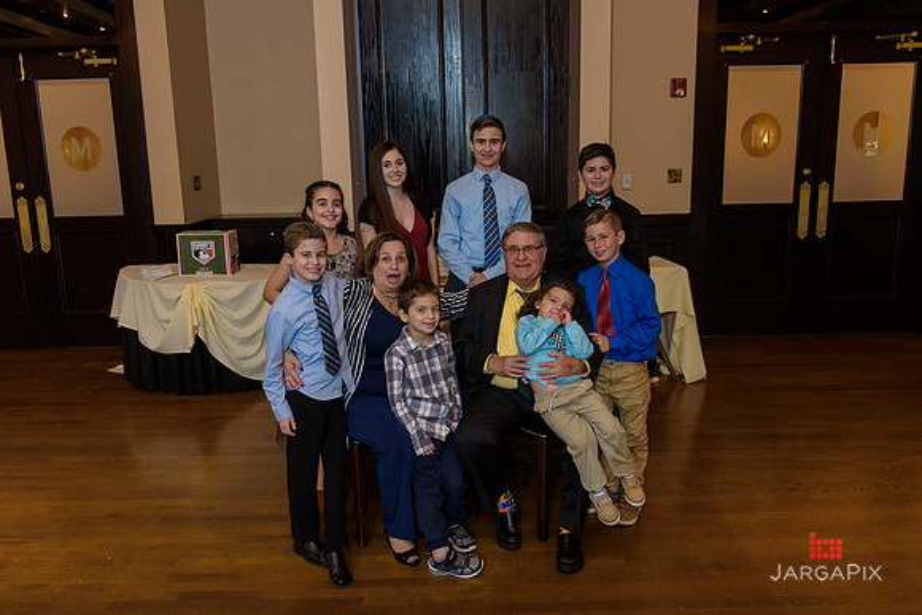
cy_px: 308
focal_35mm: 29
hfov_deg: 63.6
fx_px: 743
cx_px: 461
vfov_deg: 45.0
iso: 1600
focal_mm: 29
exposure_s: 1/125
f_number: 3.2
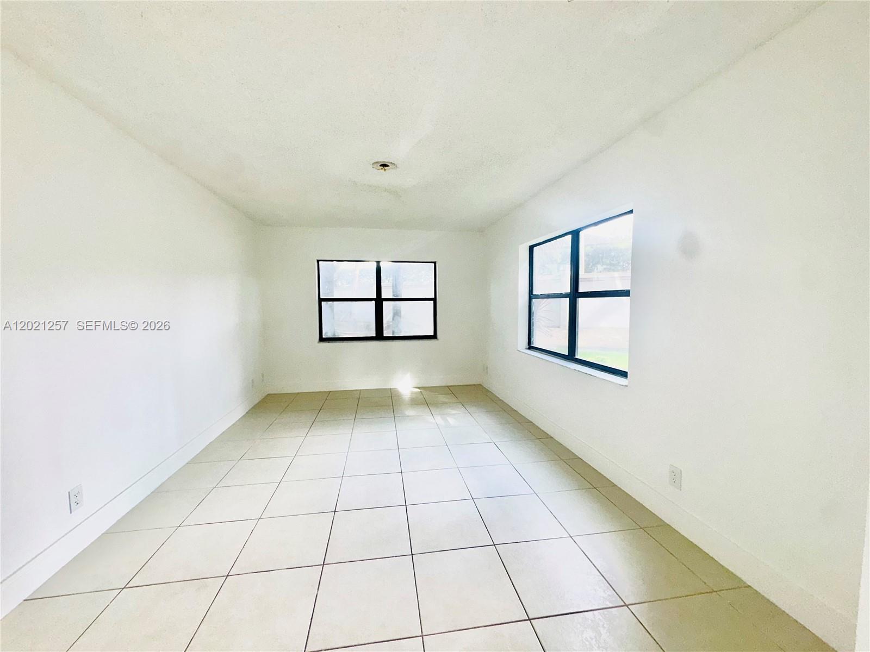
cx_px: 435
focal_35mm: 14
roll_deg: +0.0
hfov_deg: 102.1
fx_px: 352
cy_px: 326
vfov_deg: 85.7
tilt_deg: -4.8
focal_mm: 2.22
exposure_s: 1/122
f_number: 2.2
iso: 80
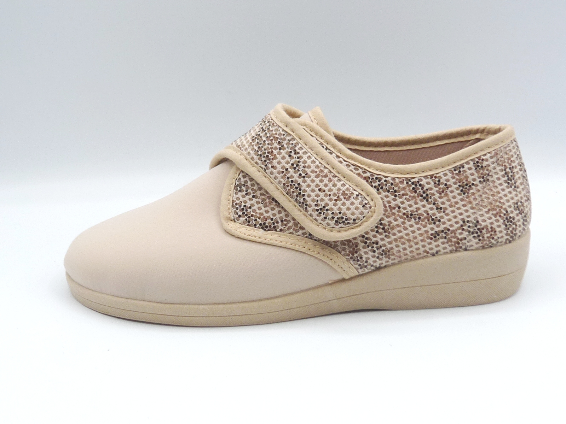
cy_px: 212
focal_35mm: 48
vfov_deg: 30.3
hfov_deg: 39.7
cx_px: 283
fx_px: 785
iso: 100
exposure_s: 1/200
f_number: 5
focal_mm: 4.8
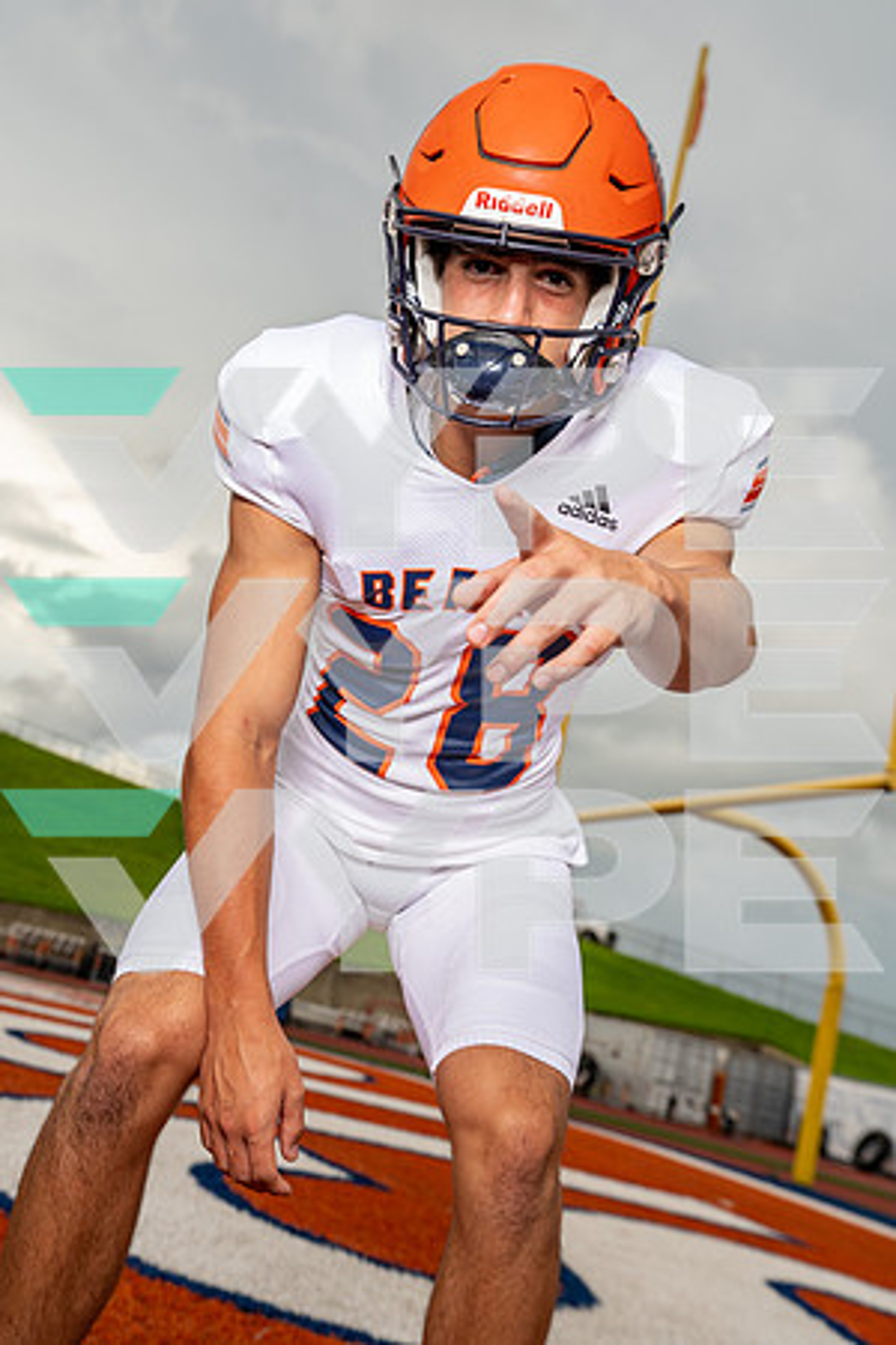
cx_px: 448
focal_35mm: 44
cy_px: 672
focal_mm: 44
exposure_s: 1/250
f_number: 5.6
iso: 100
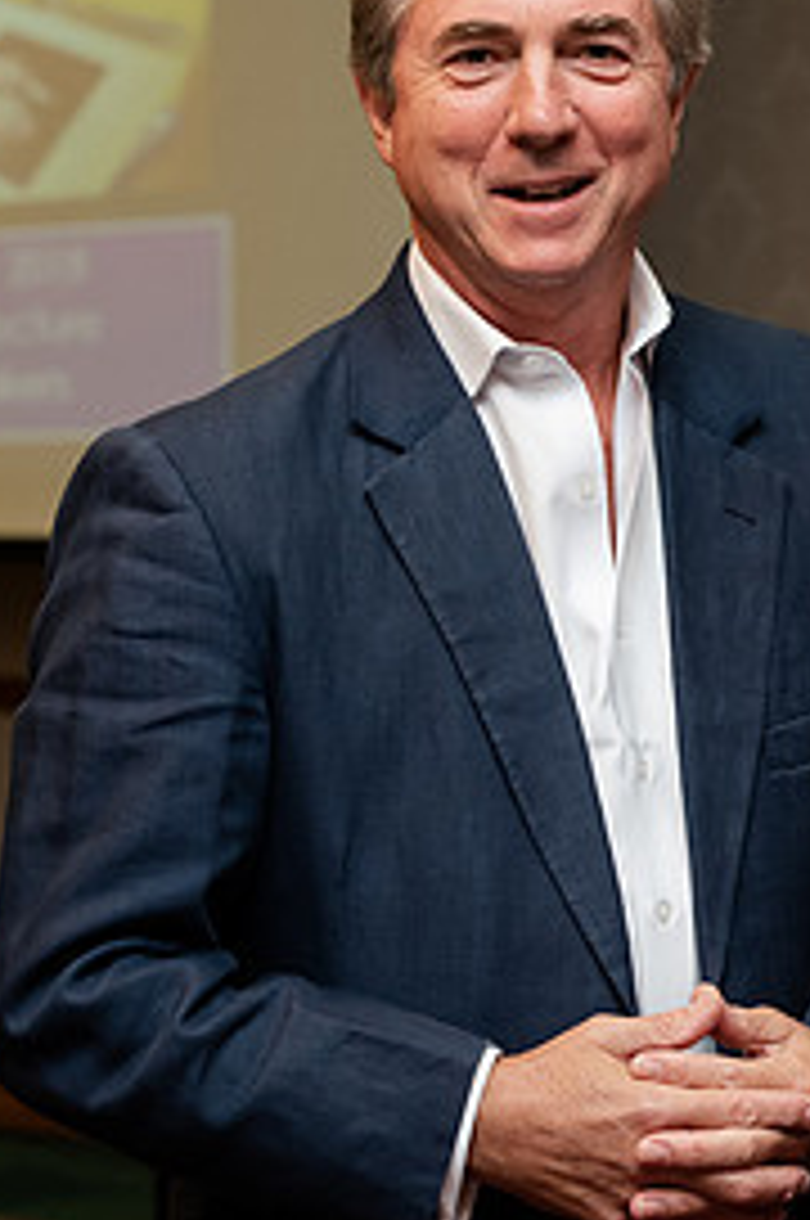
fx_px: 5075
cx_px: 842
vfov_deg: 13.7
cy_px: 551
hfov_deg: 9.1
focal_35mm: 150
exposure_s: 1/200
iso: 1600
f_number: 5.6
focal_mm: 70
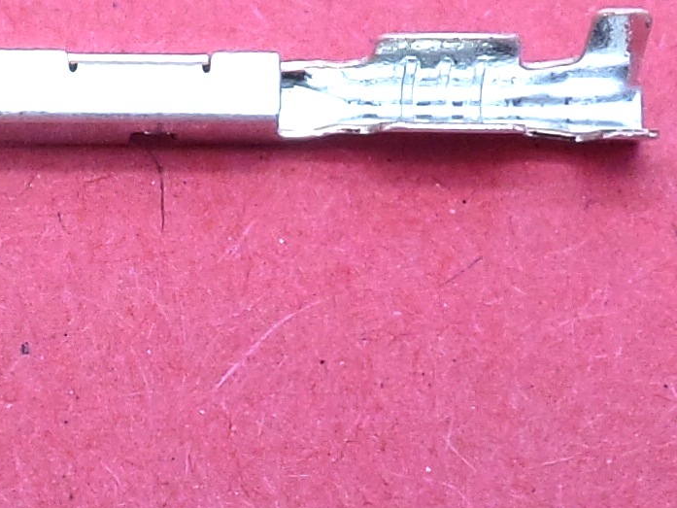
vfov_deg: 36.9
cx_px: 250
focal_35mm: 38
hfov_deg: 48.5
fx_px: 743
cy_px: 132
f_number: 3.5
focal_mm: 4.1
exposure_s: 1/180
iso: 100
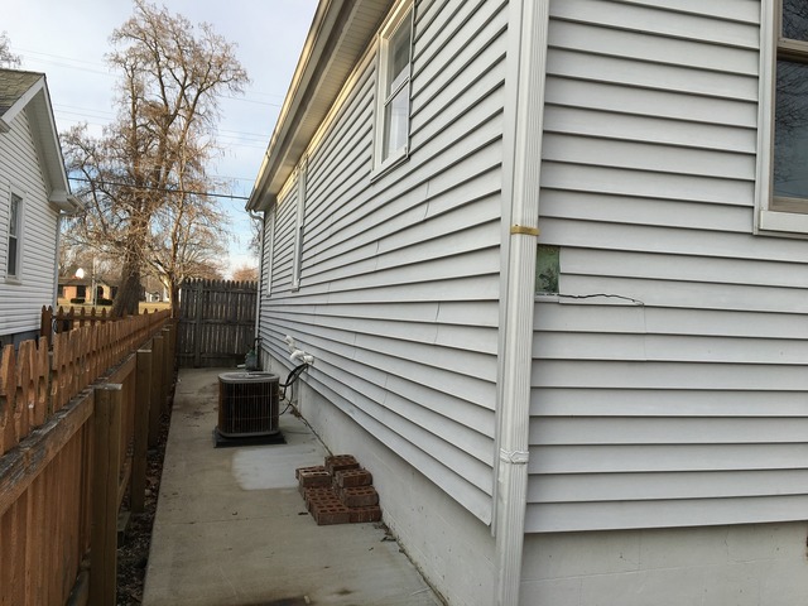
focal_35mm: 29
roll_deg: -2.6
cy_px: 303
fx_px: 677
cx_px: 404
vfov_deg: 48.2
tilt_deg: +2.8
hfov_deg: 61.7
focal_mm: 4.15
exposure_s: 1/527
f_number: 2.2
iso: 25
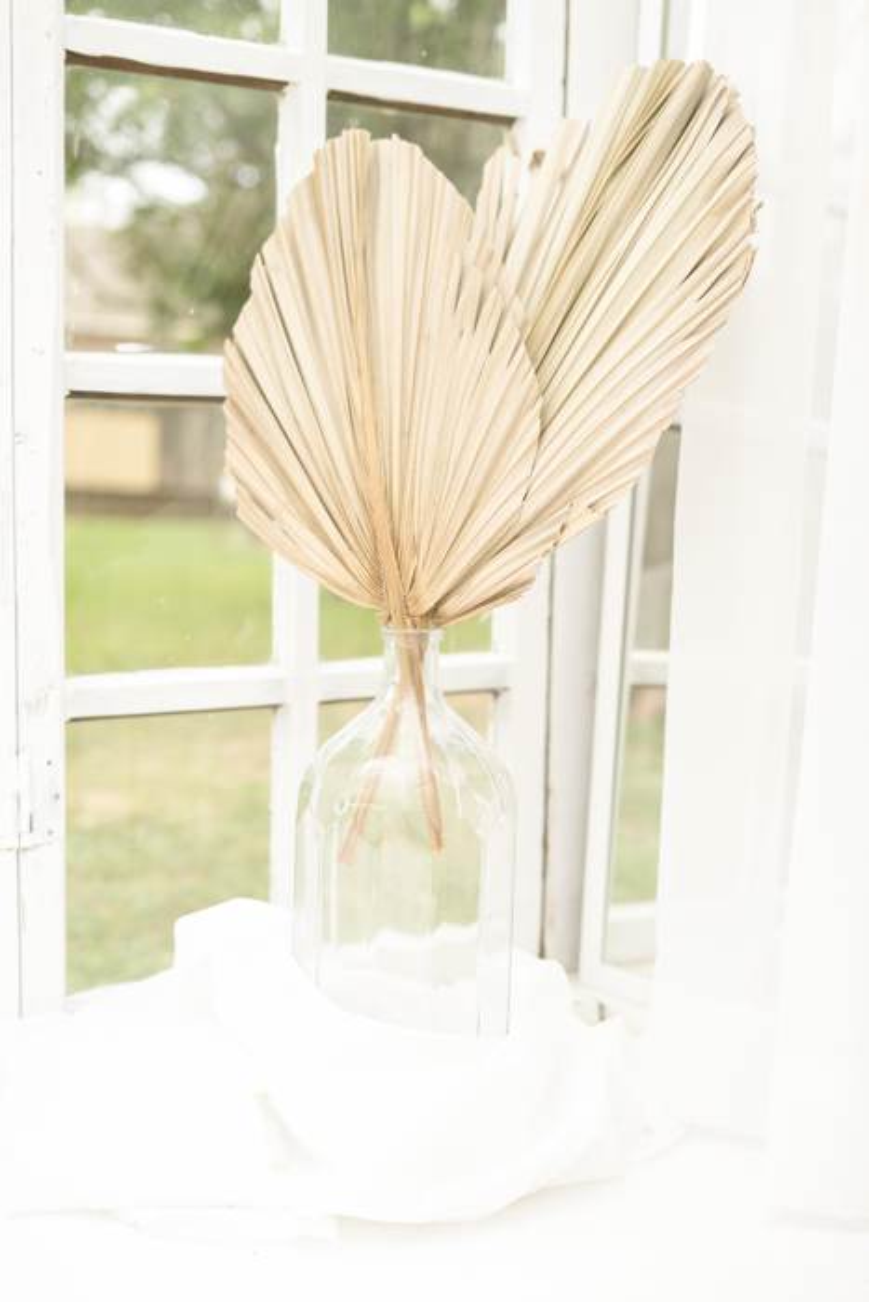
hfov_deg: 27.0
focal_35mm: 50
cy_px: 651
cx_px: 434
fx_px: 1809
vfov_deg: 39.6
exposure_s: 1/200
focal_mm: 50
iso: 200
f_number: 2.5
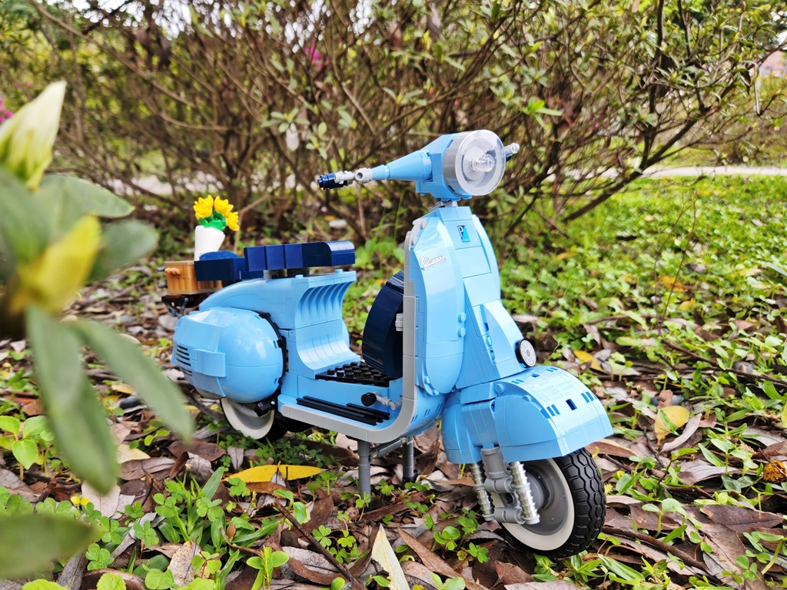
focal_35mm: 23
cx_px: 394
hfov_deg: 73.9
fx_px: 523
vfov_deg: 58.9
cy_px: 295
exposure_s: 1/180
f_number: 1.8
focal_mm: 5.4
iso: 80
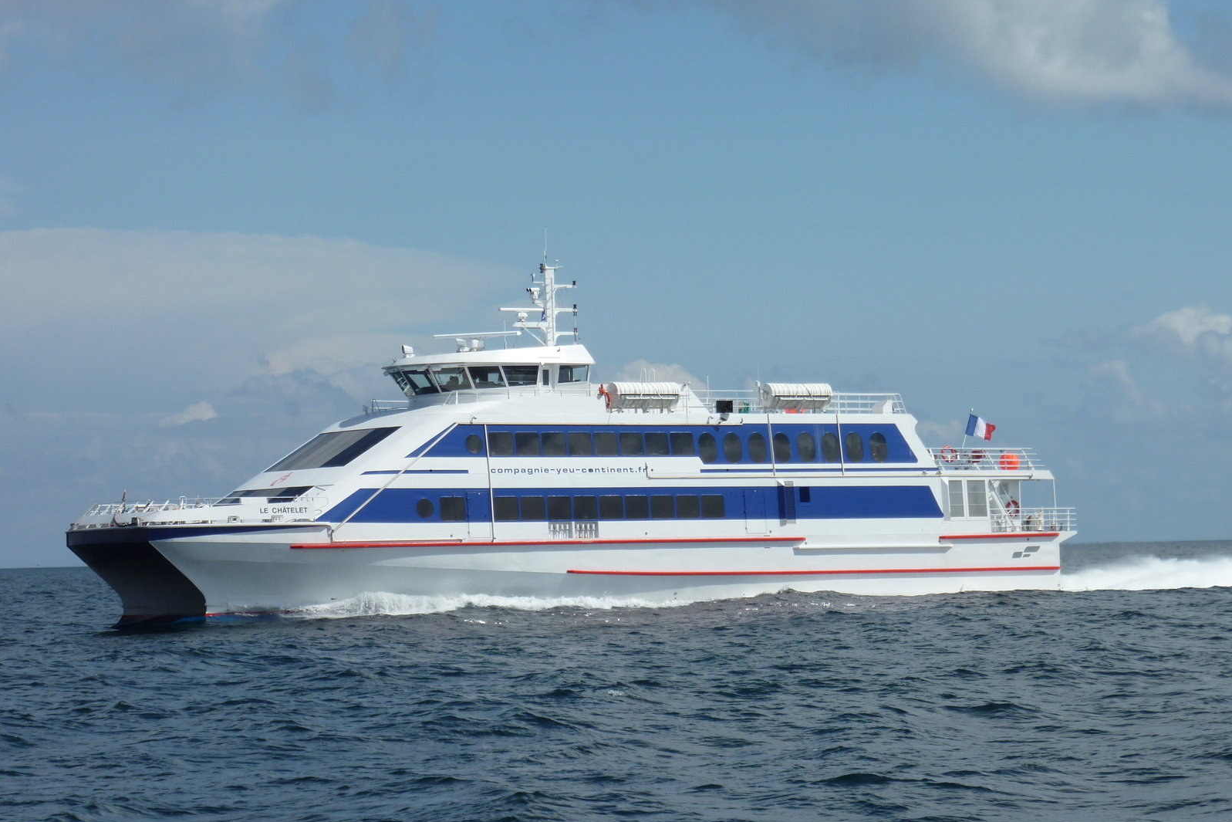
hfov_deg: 16.5
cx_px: 616
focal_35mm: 124
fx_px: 4244
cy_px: 442
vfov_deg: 11.1
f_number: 5.6
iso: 80
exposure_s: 1/800
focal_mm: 19.5
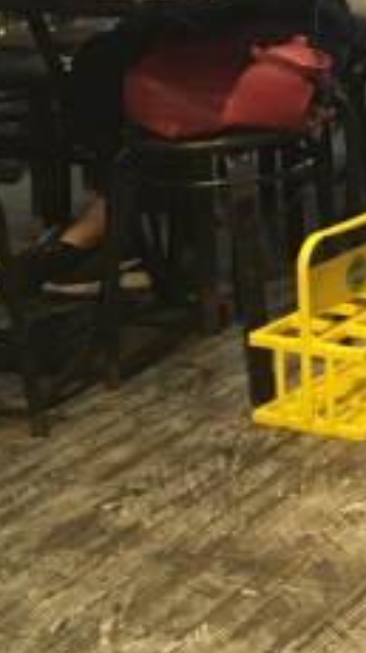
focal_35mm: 88
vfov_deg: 24.0
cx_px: 709
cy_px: 168
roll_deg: -0.2
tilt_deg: -13.3
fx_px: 1522
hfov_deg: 12.3
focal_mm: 4.15
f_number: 2.2
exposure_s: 1/15
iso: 250
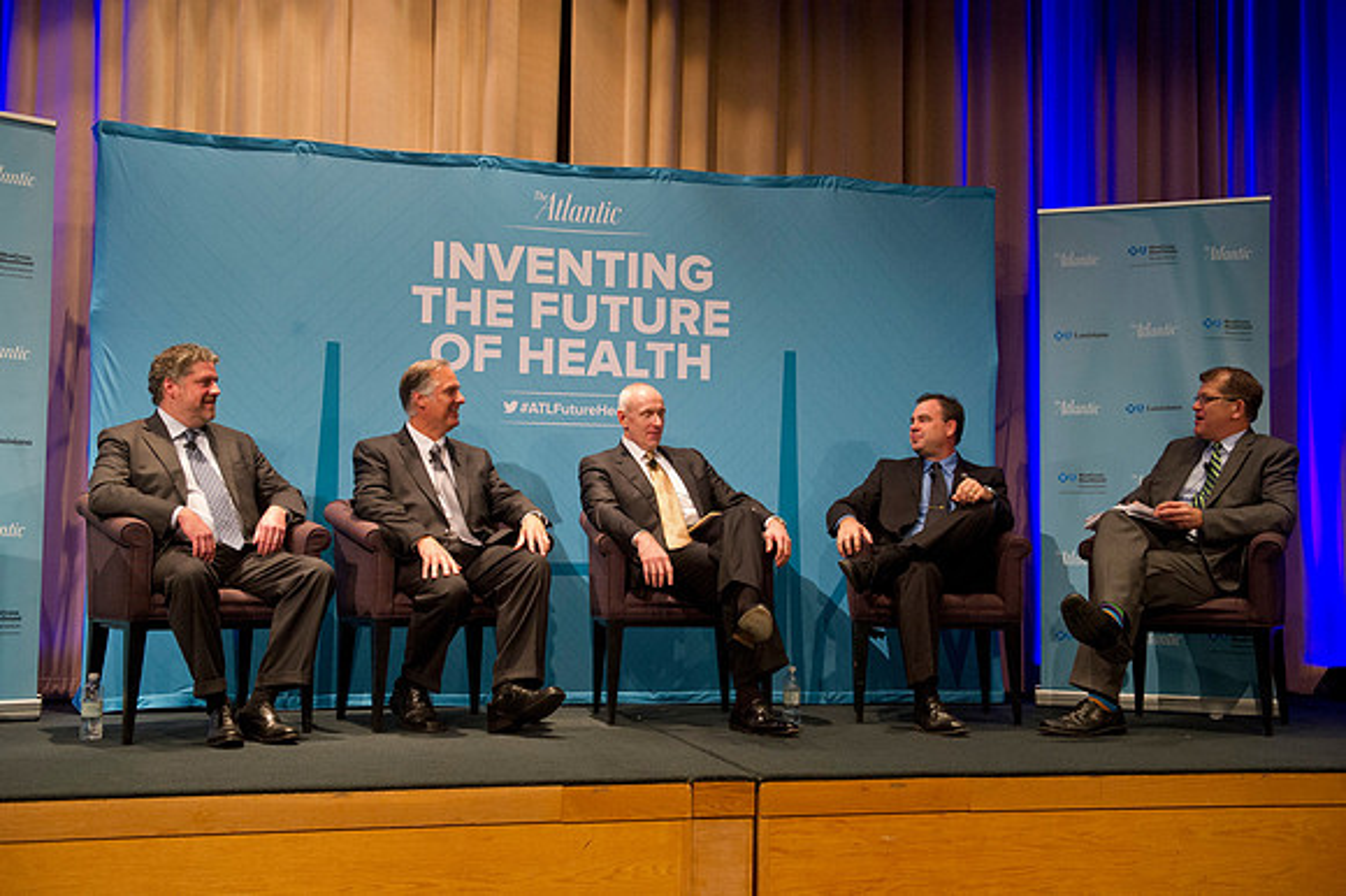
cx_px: 673
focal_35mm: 40
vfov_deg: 33.4
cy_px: 448
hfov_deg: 48.5
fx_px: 1495
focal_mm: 40
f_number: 4
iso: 2500
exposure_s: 1/250
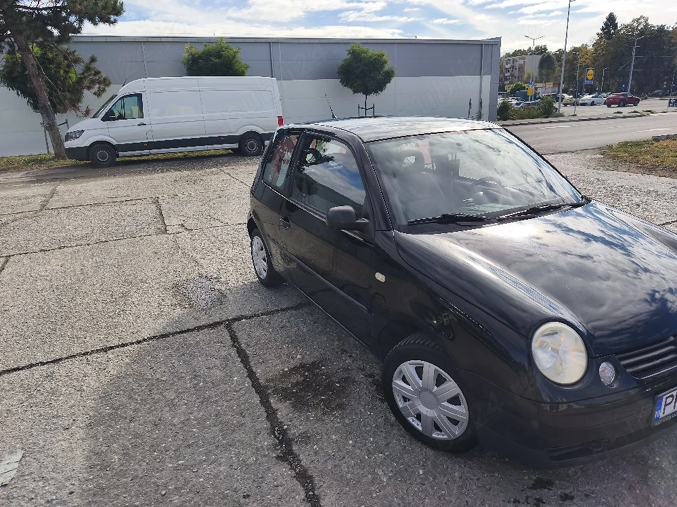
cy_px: 254
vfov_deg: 58.9
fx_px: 450
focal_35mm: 23
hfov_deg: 73.9
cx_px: 338
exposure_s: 1/1667
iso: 50
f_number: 1.65
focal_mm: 6.18
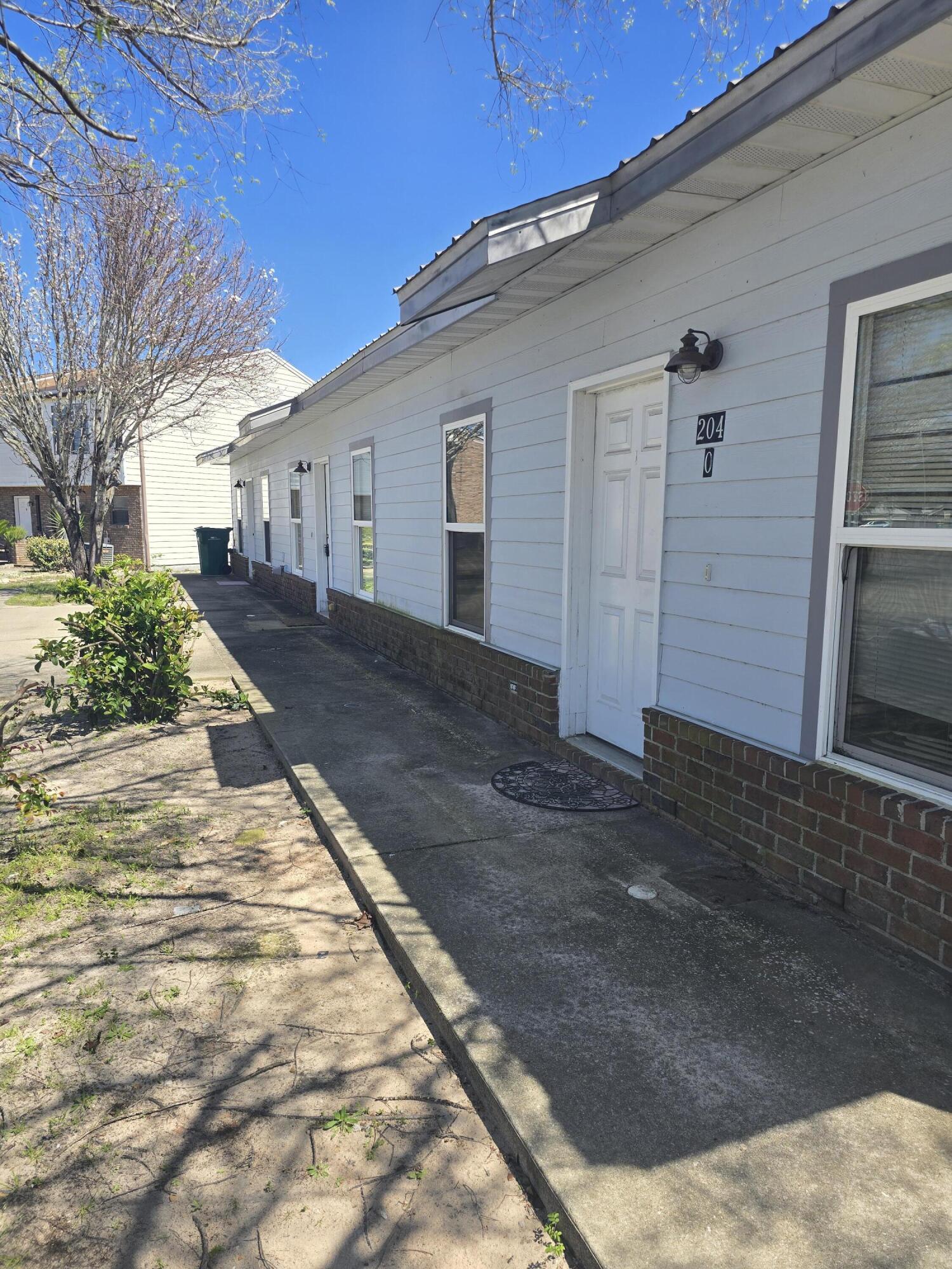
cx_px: 476
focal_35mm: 23
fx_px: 843
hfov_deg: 58.9
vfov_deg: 73.9
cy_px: 634
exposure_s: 1/437
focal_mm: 6.3
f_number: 1.7
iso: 12
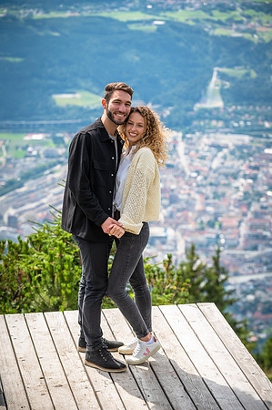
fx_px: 1363
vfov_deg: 17.1
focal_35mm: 120
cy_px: 205
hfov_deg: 11.4
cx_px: 136
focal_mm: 120
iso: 100
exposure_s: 1/400
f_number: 5
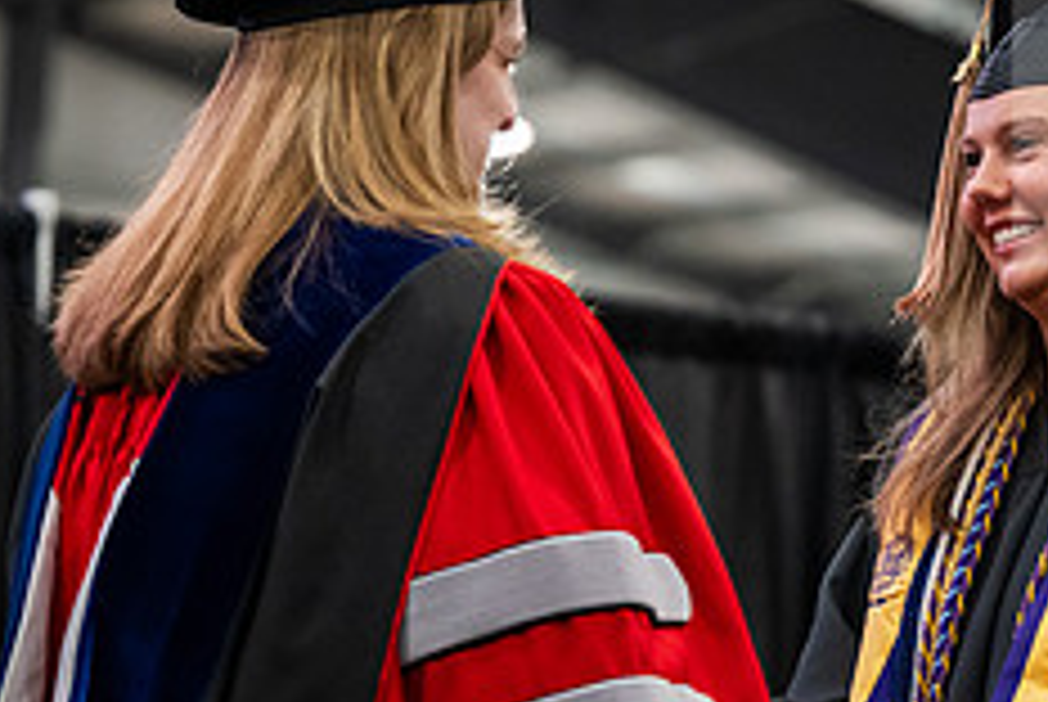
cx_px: 877
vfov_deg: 6.3
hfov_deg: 9.4
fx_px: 6383
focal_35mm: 219
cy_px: 434
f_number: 3.2
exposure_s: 1/200
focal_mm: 88
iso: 2500
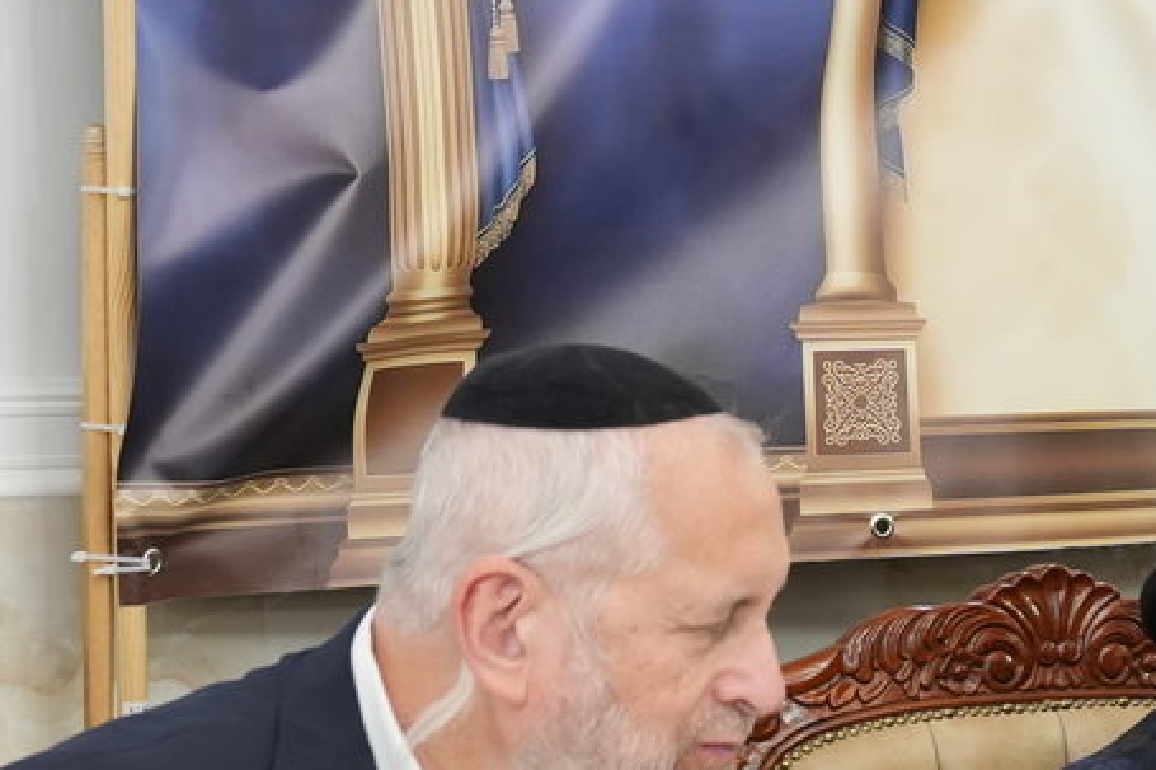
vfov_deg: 11.6
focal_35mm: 117
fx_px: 3755
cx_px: 1766
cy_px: 644
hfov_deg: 16.0
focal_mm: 25.5
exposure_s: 1/125
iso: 800
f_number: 3.5
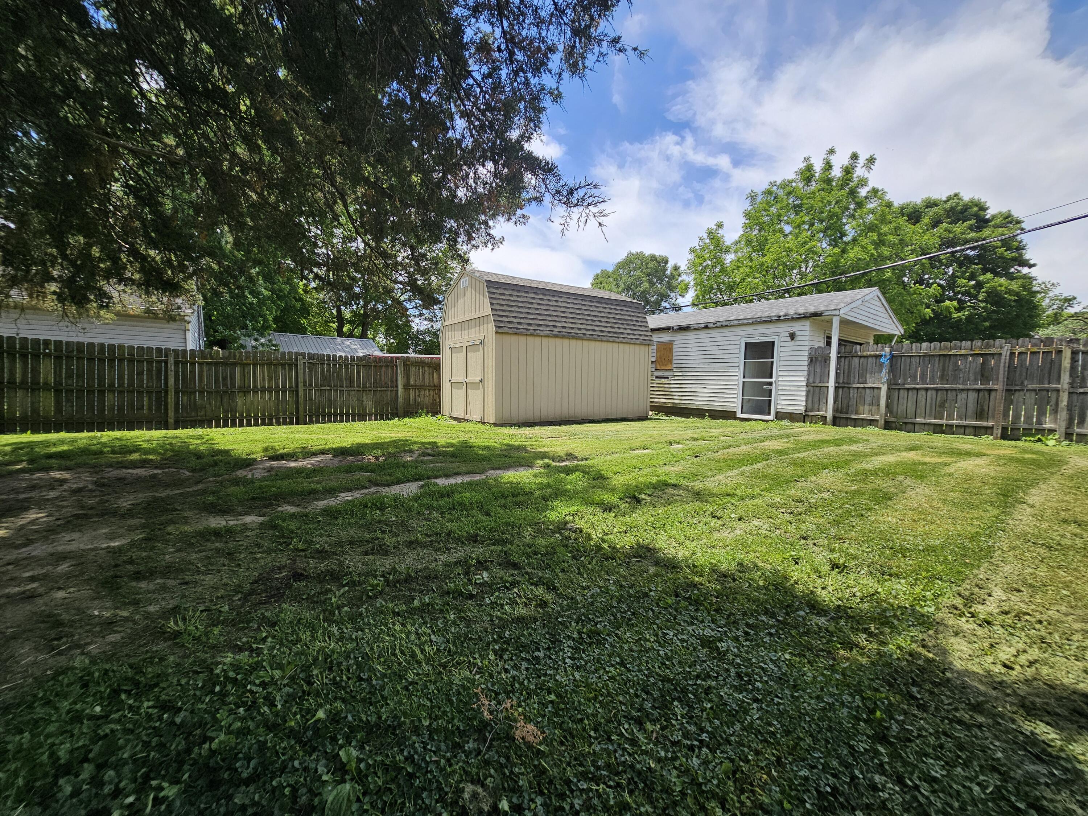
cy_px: 408
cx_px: 544
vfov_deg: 89.9
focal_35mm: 13
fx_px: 409
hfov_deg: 106.2
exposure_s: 1/1339
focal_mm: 2.2
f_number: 2.2
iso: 50
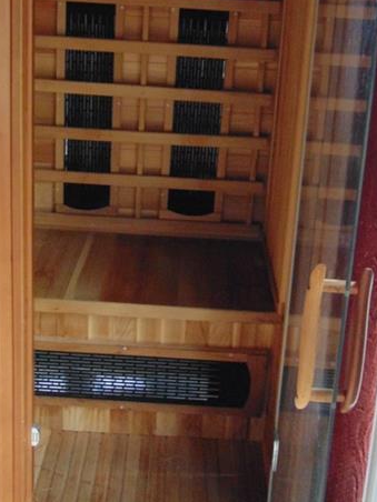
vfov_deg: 36.5
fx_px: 741
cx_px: 185
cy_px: 114
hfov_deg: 28.6
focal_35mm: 51
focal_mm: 5.4
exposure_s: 1/13
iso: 400
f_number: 3.1
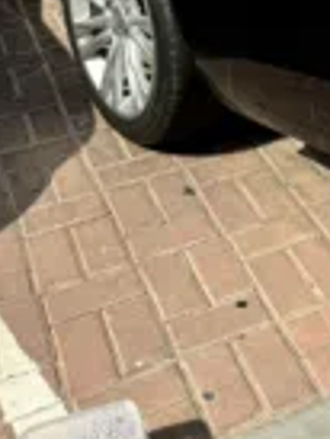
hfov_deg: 20.5
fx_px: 888
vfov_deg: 24.3
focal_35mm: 70
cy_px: -128
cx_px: 317
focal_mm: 6.76
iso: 80
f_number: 1.78
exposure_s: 1/3247
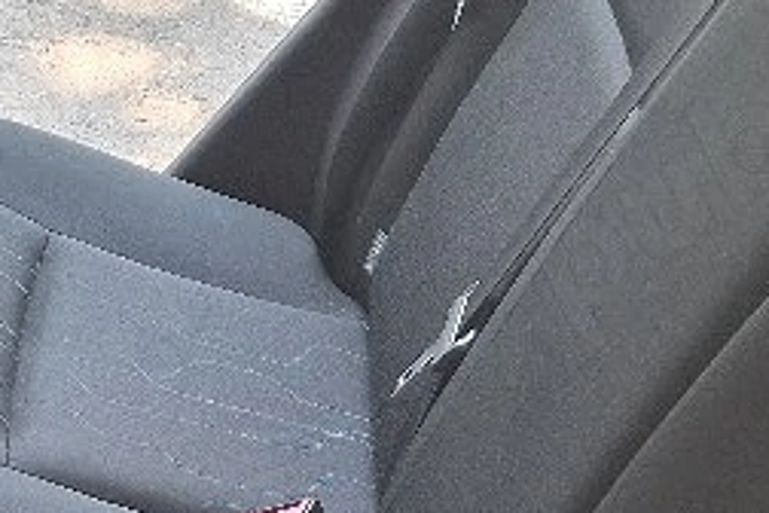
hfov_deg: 21.4
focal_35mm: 95
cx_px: 272
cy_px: 889
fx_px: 2029
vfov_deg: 13.2
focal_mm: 6.4
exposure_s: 1/100
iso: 160
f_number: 1.8
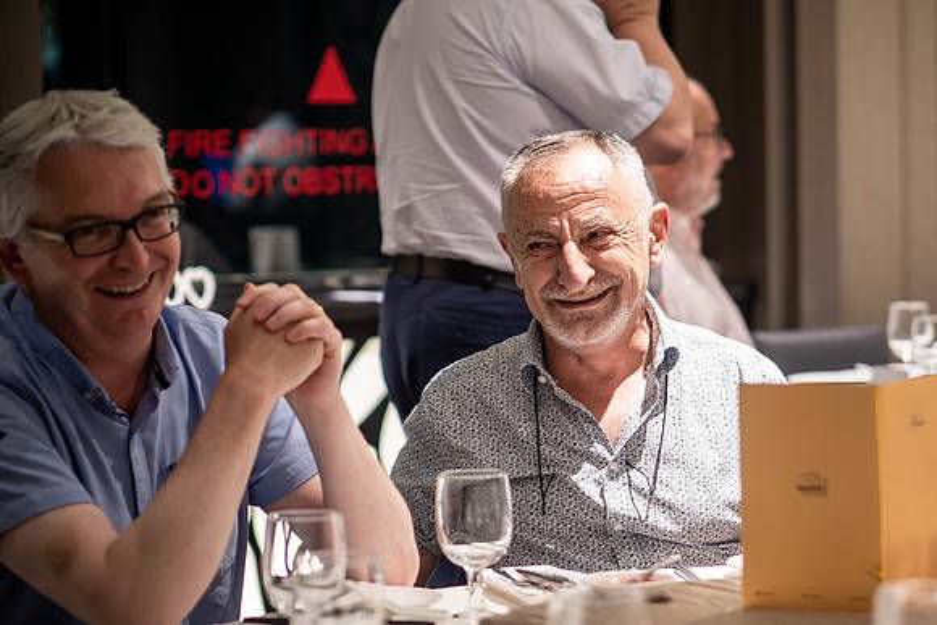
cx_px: 604
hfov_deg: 16.4
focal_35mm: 125
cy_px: 375
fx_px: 3255
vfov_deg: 11.0
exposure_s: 1/80
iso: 800
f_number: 1.4
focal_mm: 45
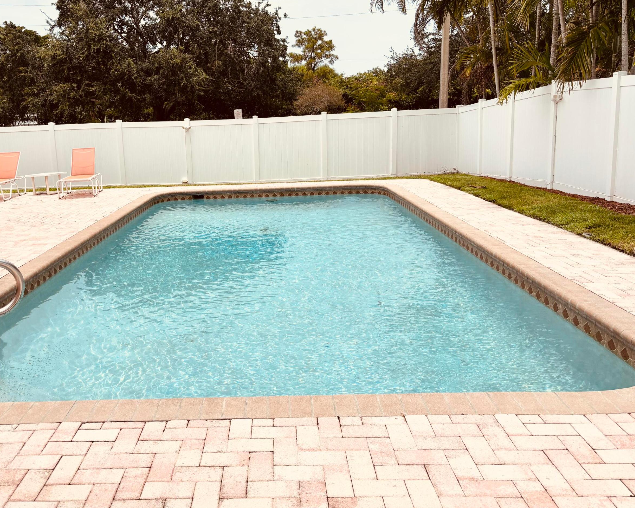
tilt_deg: -10.4
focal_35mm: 31
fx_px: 583
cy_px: 220
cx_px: 255
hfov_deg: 56.8
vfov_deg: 47.0
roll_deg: +2.0
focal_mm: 5.96
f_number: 1.6
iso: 50
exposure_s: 1/5952
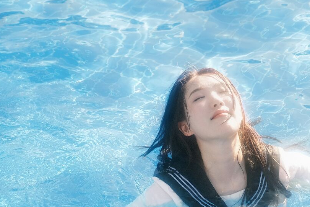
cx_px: 212
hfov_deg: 18.4
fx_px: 956
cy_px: 151
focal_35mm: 111
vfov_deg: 12.3
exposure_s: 1/500
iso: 250
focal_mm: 50
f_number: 2.8
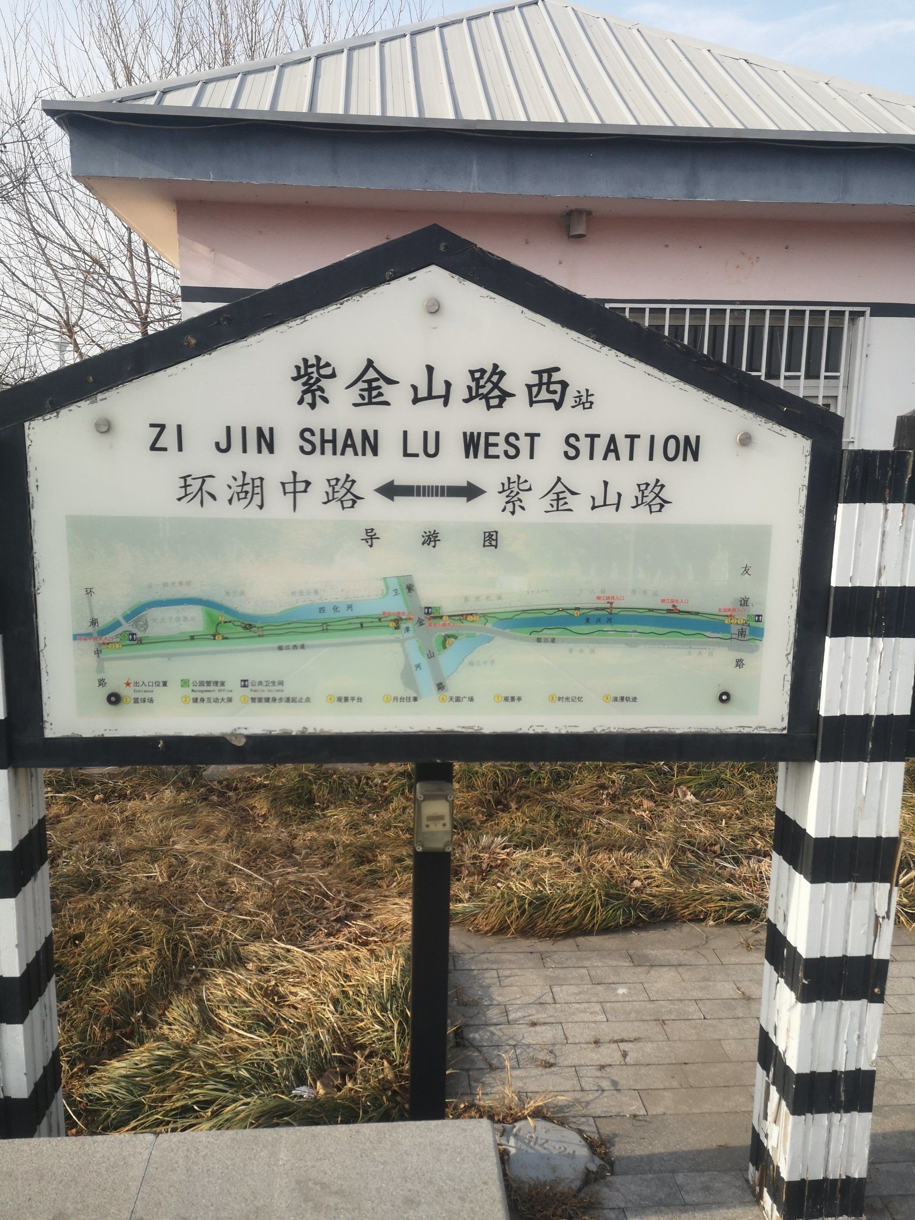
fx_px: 952
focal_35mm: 27
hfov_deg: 51.4
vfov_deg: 65.3
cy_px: 610
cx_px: 458
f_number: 1.8
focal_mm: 3.95
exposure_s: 1/1250
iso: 50
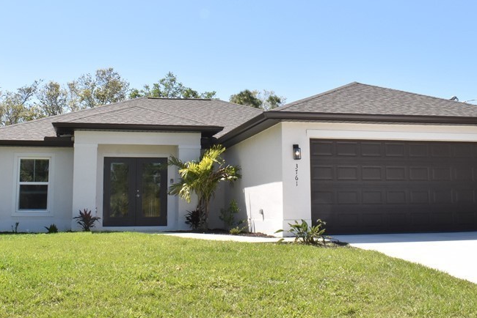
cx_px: 261
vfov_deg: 29.7
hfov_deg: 43.5
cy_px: 107
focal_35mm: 45
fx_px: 596
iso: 800
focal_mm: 18
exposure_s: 1/200
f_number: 22
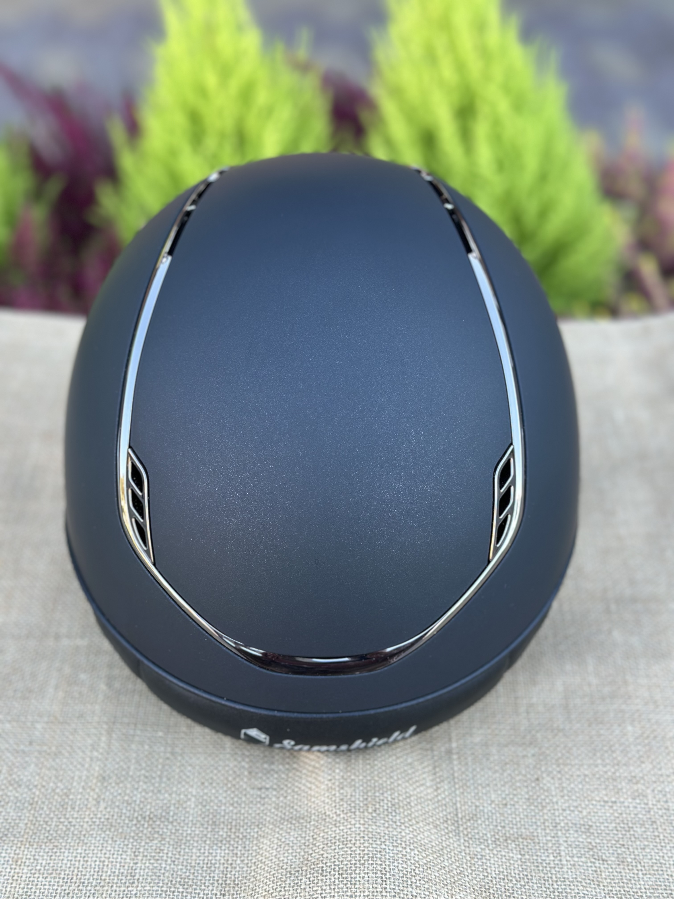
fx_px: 1246
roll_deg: +0.1
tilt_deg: -37.8
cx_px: 337
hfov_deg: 30.3
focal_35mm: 48
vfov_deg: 39.7
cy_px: 450
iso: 100
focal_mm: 6.86
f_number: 1.78
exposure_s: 1/172
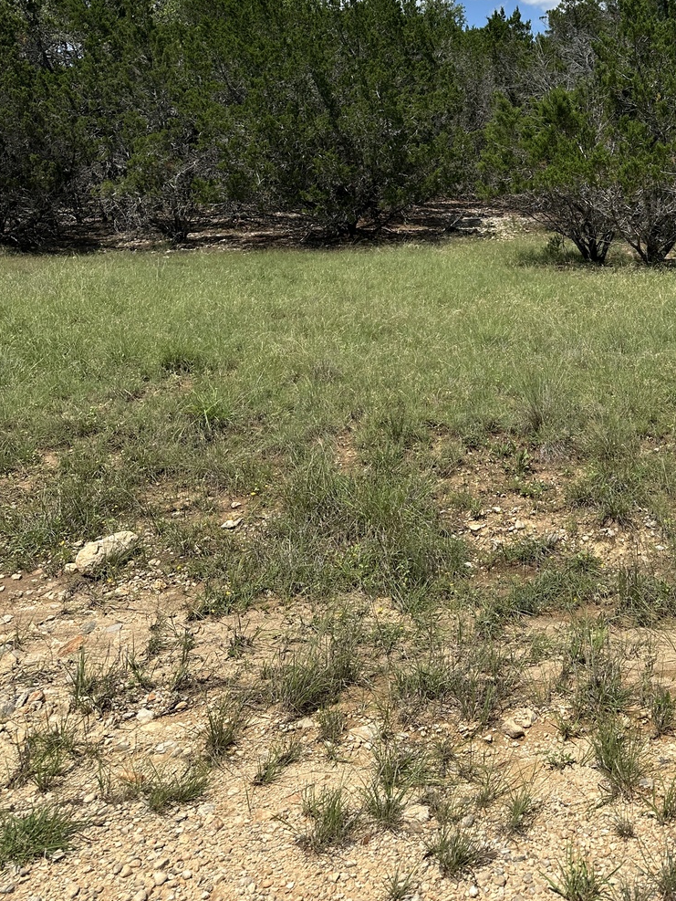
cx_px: 482
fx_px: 911
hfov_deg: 39.9
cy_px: 250
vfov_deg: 50.9
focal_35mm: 35
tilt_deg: -2.5
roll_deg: +2.6
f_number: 1.78
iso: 80
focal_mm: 6.86
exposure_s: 1/5263
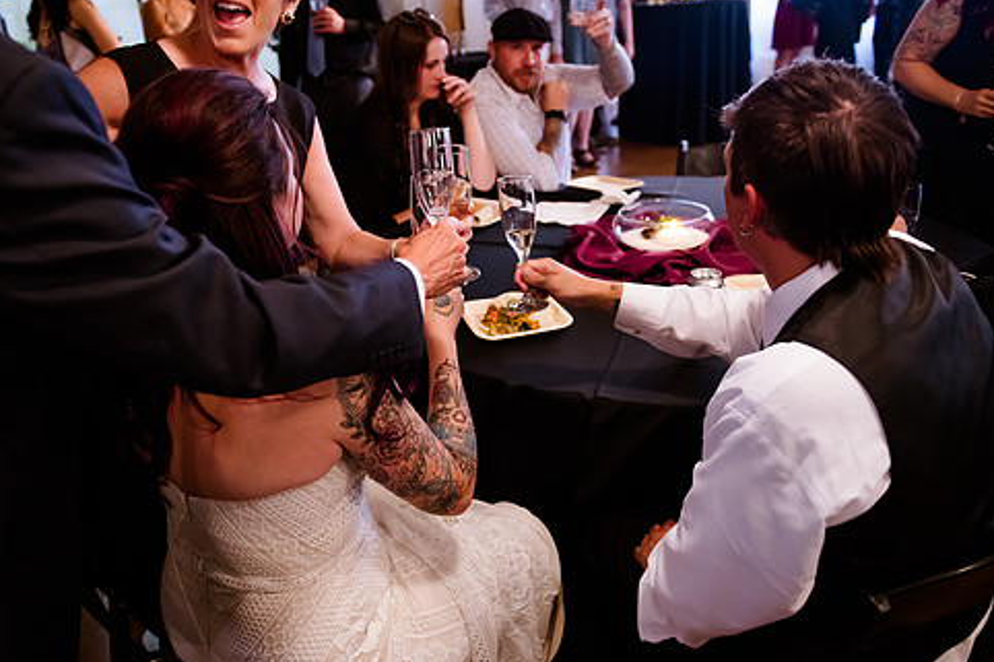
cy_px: 310
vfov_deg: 44.9
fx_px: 800
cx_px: 451
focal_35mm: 29
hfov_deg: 63.6
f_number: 2.8
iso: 3200
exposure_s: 1/160
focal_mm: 24
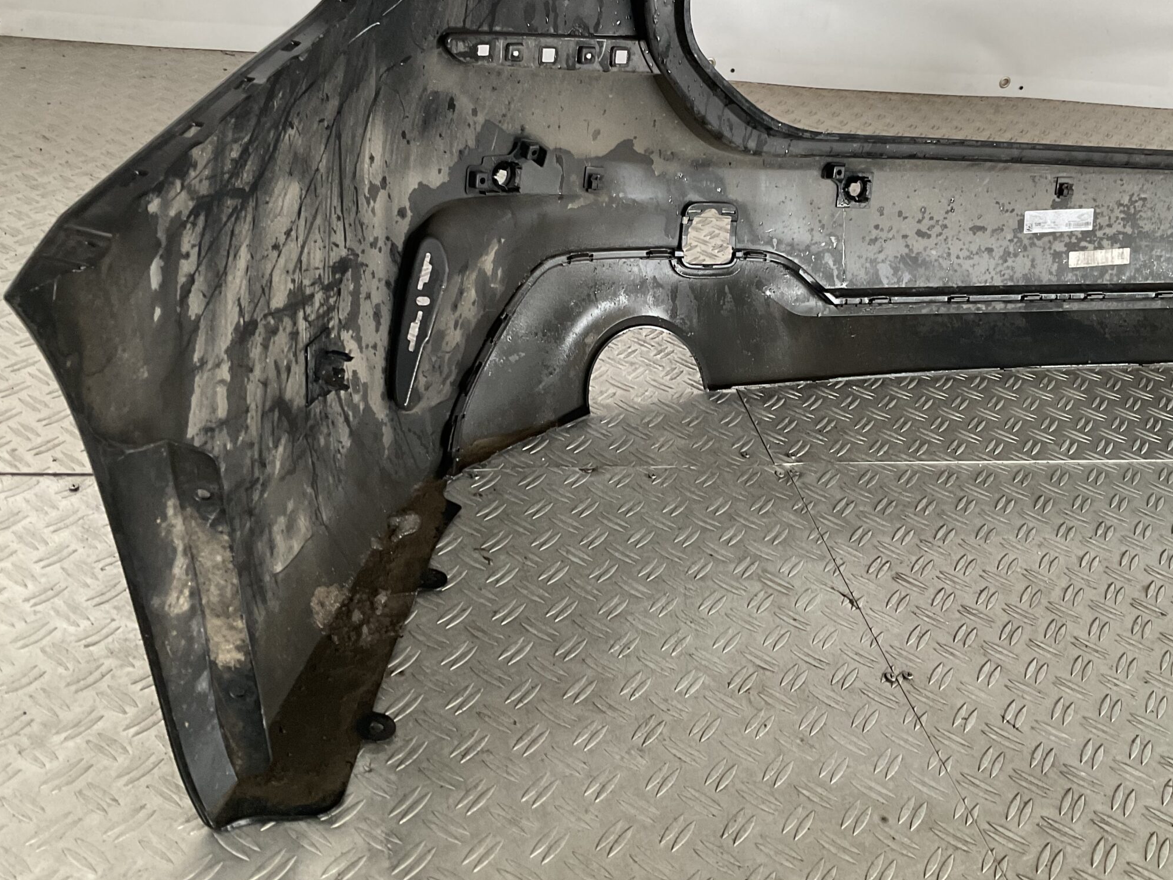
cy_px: 354
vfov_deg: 38.5
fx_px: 1254
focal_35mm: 37
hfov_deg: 50.0
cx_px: 666
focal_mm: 3
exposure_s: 1/50
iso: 100
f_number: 1.8
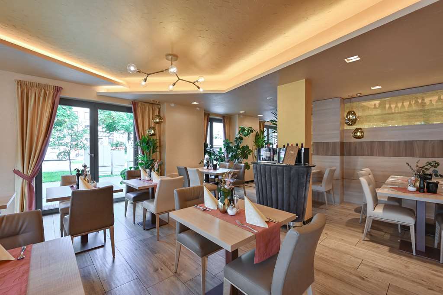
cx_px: 222
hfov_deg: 98.6
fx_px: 191
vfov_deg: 75.4
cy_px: 148
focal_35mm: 16
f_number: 8
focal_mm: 15.5
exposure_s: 1/30
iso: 320
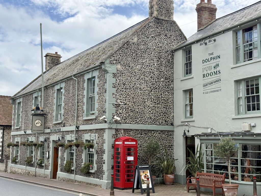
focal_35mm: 48
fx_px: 362
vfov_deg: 30.3
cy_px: 98
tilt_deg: +8.6
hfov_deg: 39.7
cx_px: 130
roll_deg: -0.9
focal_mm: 6.76
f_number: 1.78
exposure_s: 1/3226
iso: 100
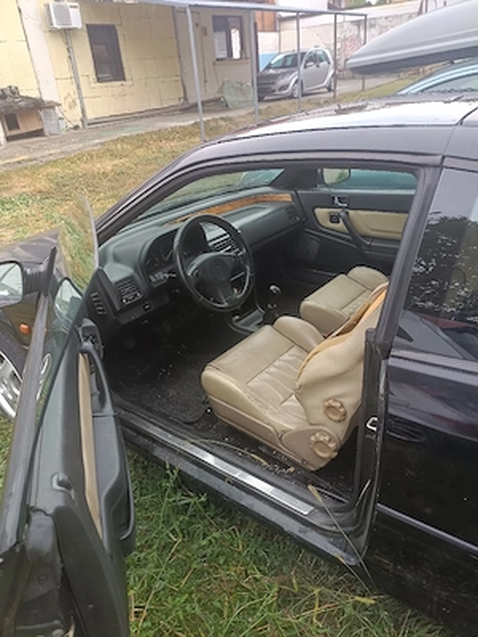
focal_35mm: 25
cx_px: 239
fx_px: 460
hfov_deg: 54.9
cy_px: 318
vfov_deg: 69.4
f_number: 1.79
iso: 290
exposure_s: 1/50
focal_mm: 4.74
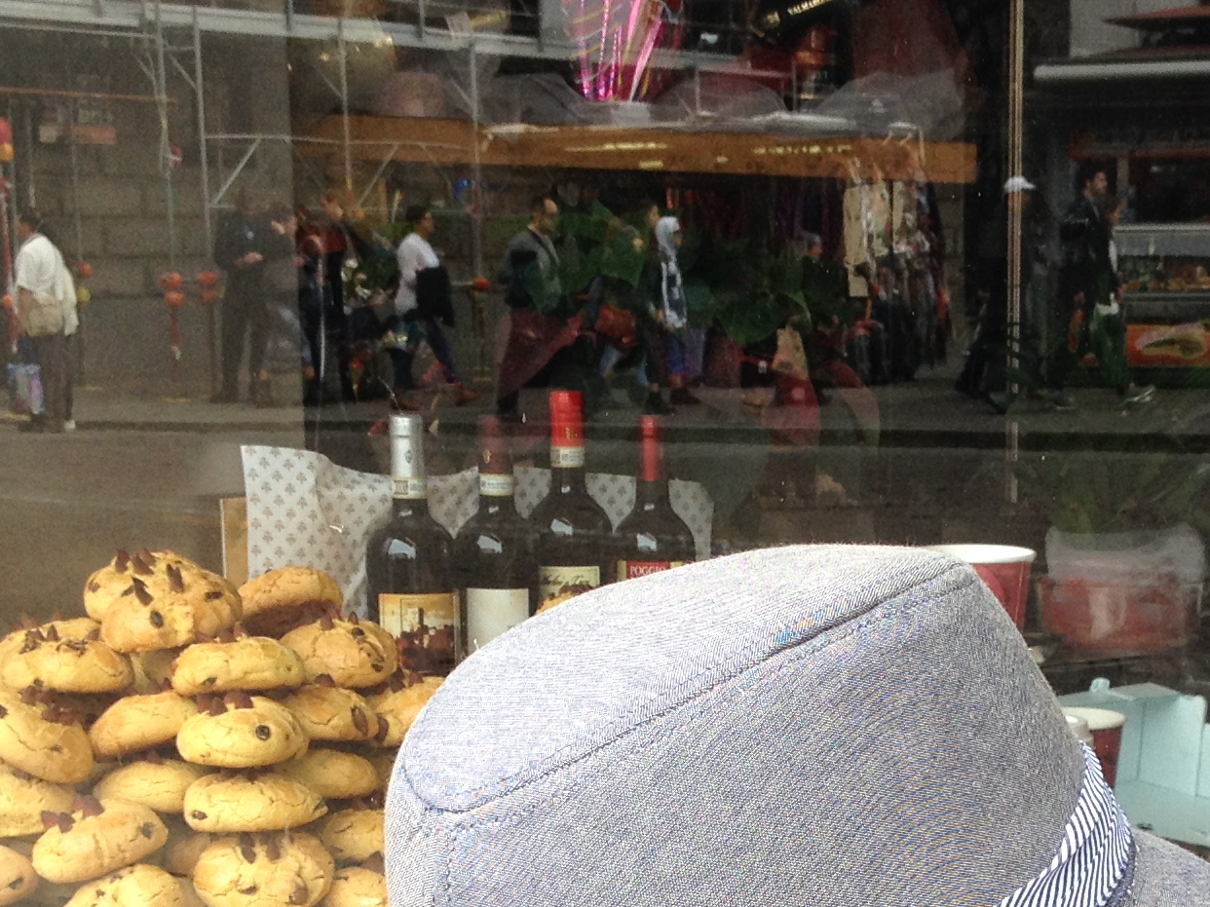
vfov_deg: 15.8
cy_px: 856
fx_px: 3215
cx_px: 1000
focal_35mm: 92
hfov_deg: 21.0
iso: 50
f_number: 2.4
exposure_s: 1/201
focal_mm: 4.28
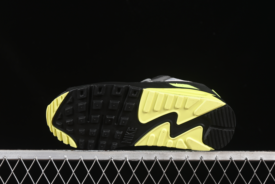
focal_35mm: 75
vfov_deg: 18.2
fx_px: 573
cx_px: 138
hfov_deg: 27.0
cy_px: 92
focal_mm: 50
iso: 160
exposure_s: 1/60
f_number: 6.3
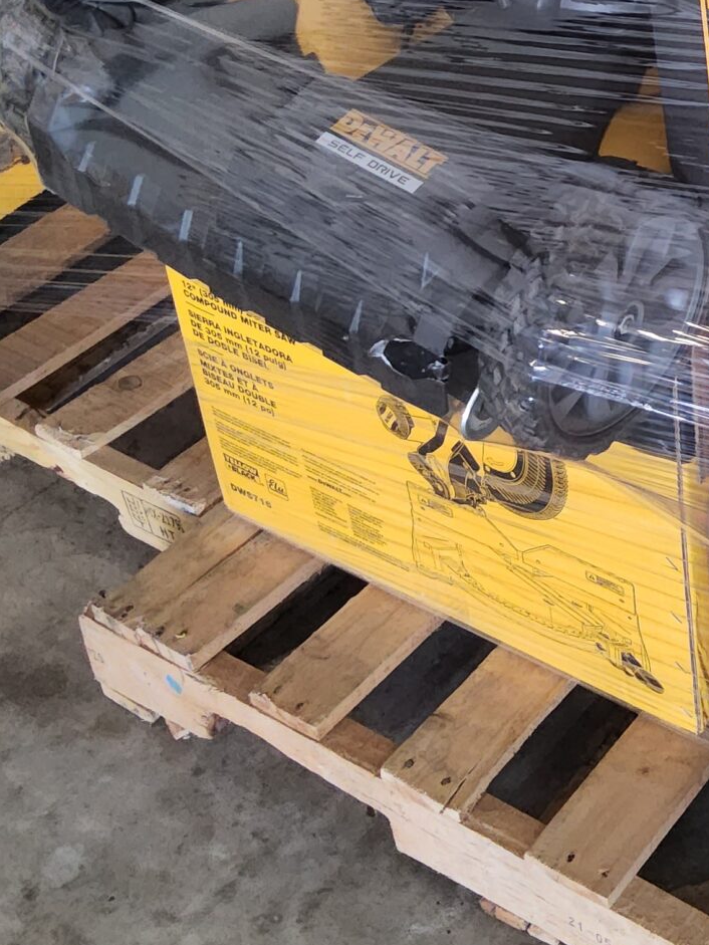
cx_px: 835
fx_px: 1857
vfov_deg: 27.7
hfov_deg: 20.3
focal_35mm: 68
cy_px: 125
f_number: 2
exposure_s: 1/120
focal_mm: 3.08
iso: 640
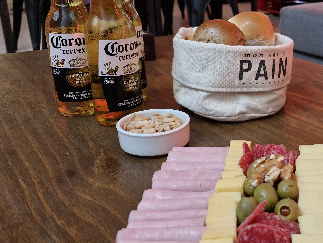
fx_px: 401
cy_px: 99
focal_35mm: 43
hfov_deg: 40.0
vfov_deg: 33.5
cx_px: 301
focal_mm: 5.54
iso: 500
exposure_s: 1/50
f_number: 1.8
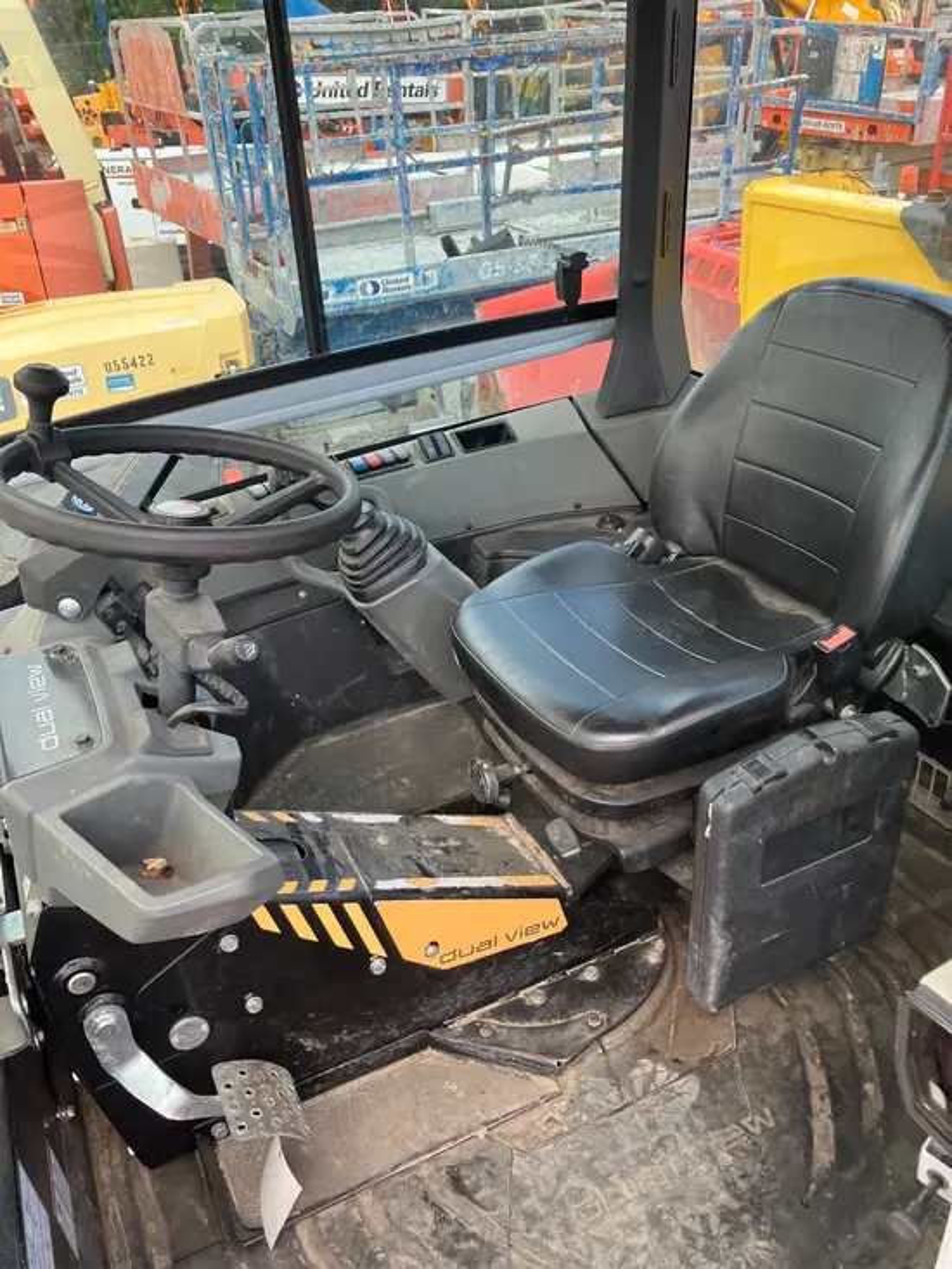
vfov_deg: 63.4
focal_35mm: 28
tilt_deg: -30.3
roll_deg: +1.9
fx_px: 1026
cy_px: 634
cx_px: 476
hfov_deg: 49.8
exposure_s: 1/121
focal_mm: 3.99
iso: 50
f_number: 1.8
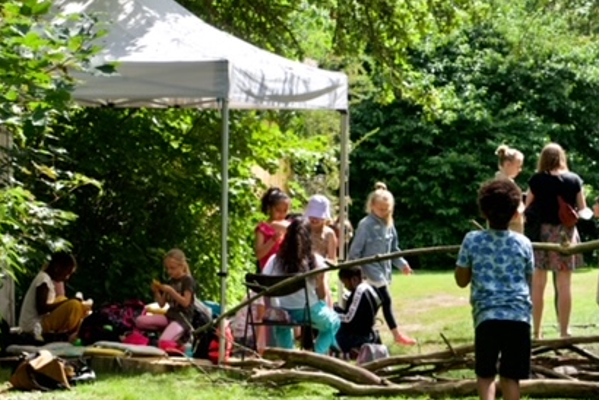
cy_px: 226
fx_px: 2547
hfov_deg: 13.4
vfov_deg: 9.0
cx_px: 450
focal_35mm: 153
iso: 800
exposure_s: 1/1000
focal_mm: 98
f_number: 10
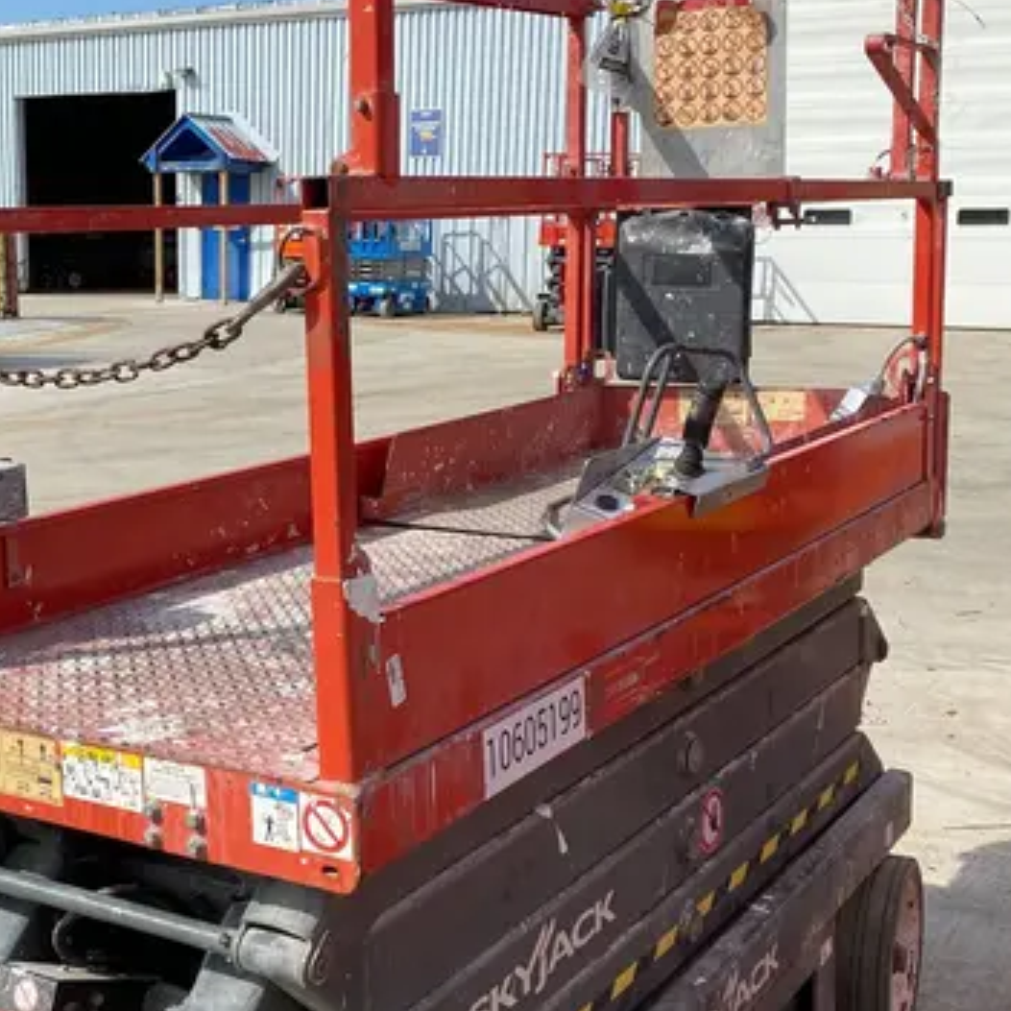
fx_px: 1586
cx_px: 233
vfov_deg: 35.3
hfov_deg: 34.5
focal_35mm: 48
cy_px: 537
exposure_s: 1/2688
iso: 32
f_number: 1.8
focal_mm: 4.25
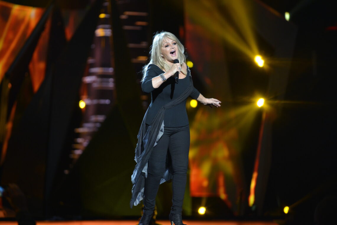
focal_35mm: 200
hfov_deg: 10.3
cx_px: 168
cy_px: 112
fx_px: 1873
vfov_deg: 6.9
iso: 1600
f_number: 2.8
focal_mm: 200
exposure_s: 1/250
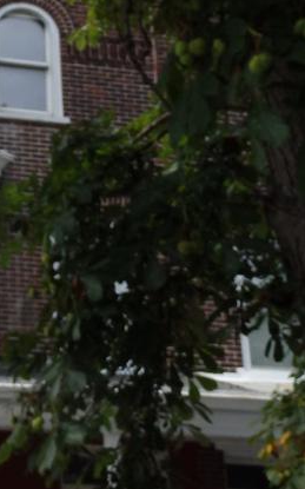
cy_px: 351
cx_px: -167
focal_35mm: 69
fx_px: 919
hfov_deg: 16.9
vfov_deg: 29.4
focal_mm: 4.5
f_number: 3
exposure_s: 1/800
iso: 100
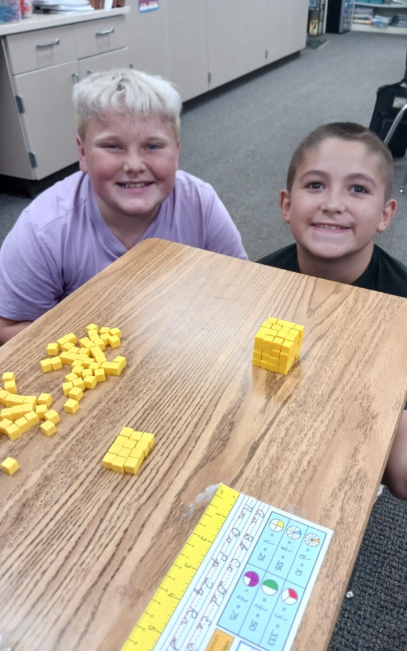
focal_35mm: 29
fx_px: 515
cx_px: 234
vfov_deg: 64.6
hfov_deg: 43.0
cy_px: 326
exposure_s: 1/33
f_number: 1.8
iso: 200
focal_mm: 4
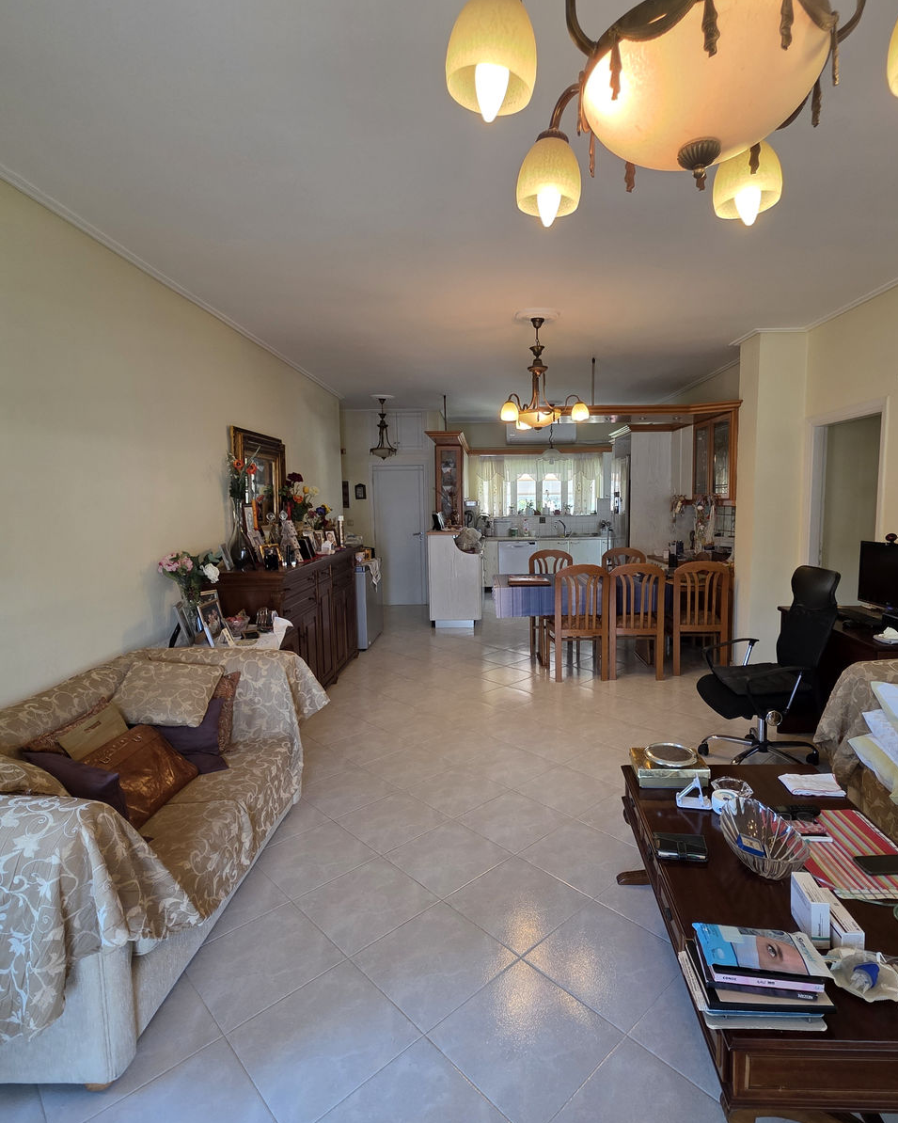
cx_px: 481
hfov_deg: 76.9
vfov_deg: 89.6
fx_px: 565
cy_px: 562
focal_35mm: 17
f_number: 1.9
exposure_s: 1/100
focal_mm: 2.2
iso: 100
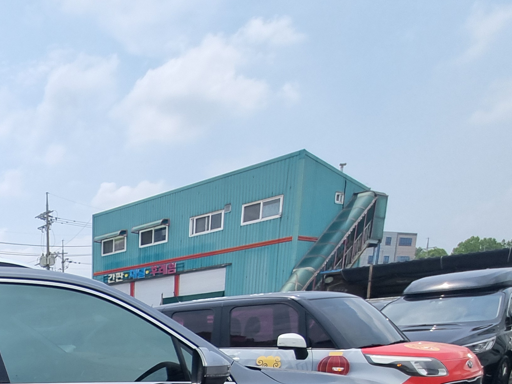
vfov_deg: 35.2
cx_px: -64
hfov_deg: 42.9
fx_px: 473
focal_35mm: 32
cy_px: 458
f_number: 2.2
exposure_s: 1/1856
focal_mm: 2.2
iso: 50
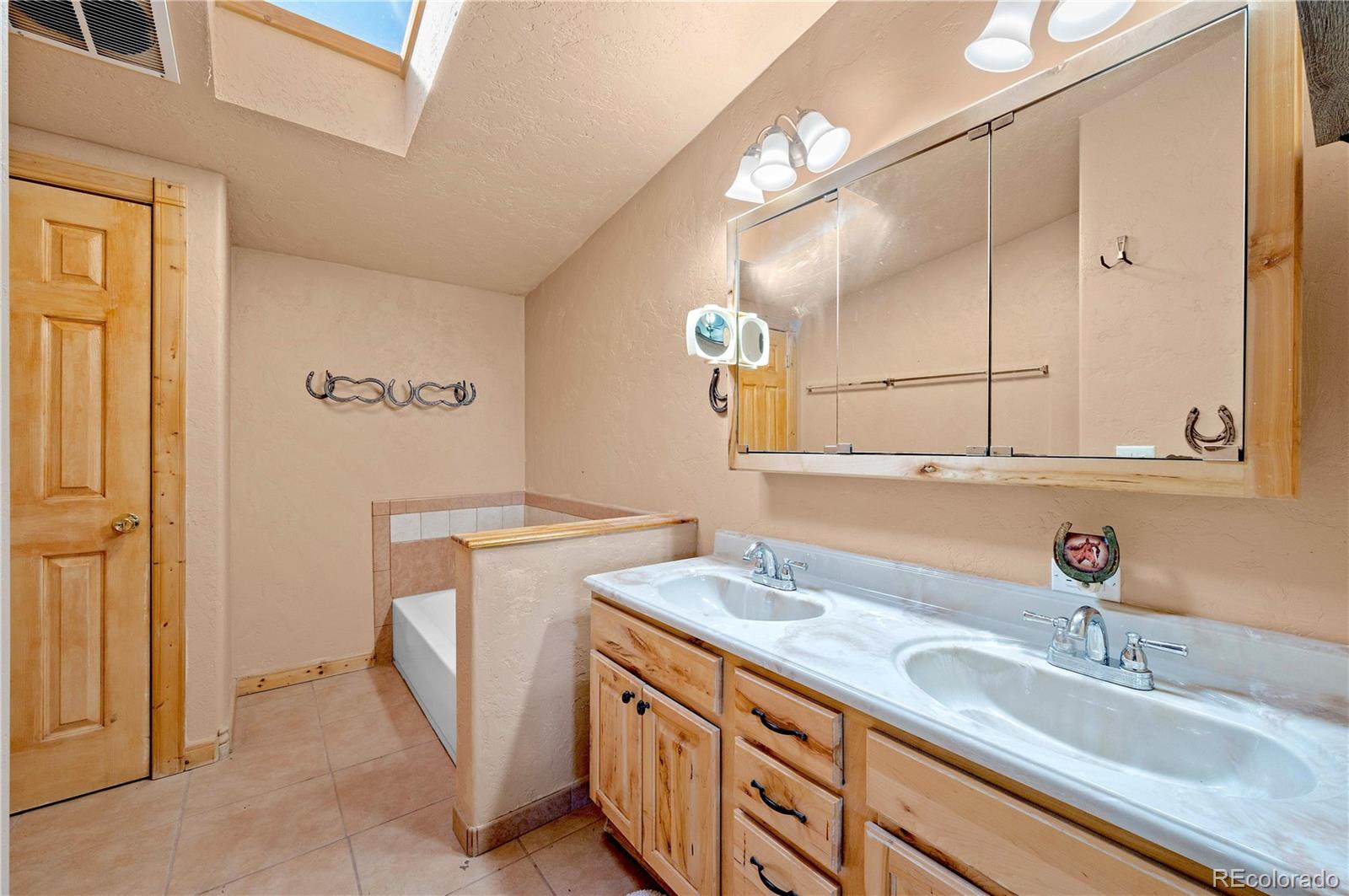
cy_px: 448
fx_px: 524
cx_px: 674
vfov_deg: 81.1
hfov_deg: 104.3
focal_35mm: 14
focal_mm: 14
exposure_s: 1/5
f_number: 14
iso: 640
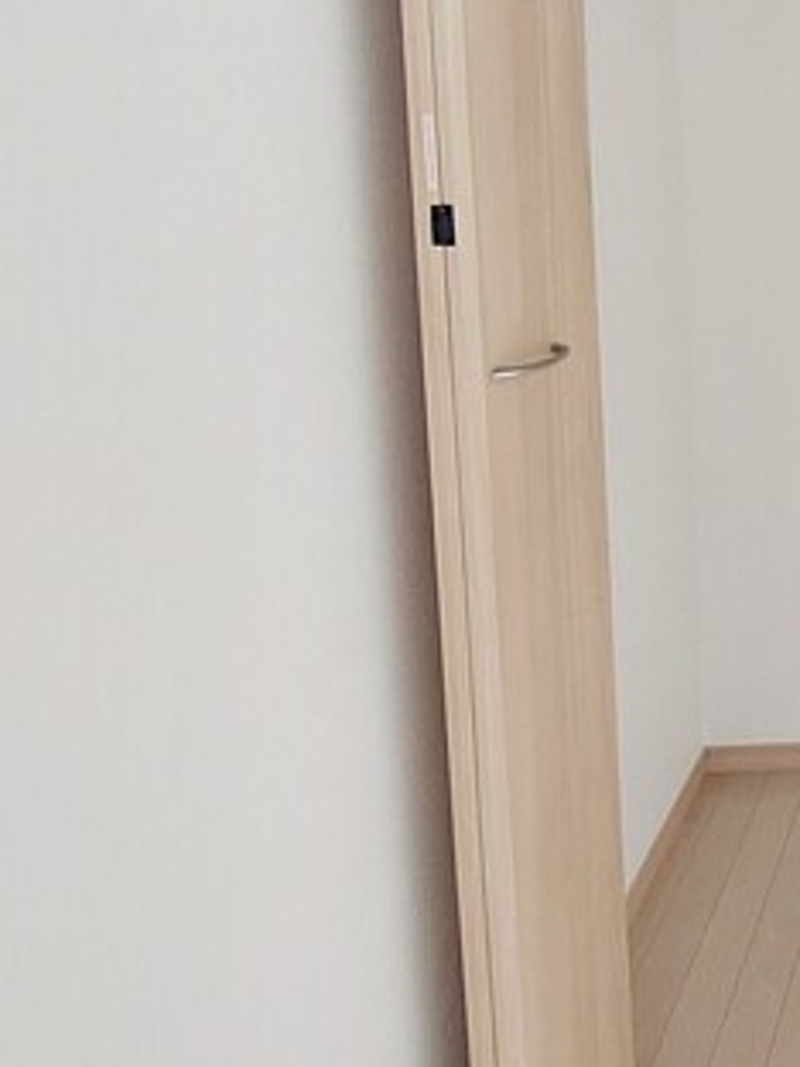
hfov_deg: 26.6
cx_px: 1179
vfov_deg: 45.1
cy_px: 260
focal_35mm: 40
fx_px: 1233
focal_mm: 1.74
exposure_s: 1/40
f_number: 2.2
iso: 320
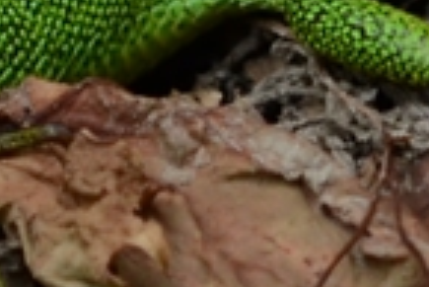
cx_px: 515
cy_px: 24
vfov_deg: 0.4
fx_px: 42608
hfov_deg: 0.6
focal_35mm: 3572
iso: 400
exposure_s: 1/250
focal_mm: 300
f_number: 5.6
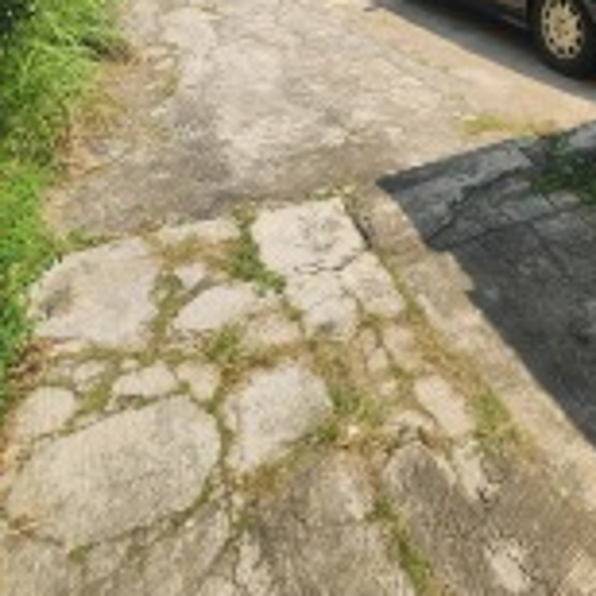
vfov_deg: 37.6
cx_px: 404
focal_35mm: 30
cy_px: -149
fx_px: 584
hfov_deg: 52.8
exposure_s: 1/1576
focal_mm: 2.2
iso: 50
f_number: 2.2
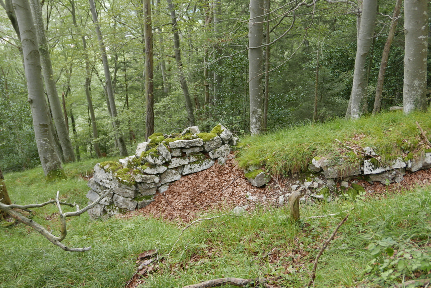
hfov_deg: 50.7
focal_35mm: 38
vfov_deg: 35.1
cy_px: 144
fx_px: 455
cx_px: 216
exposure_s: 1/100
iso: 200
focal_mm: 17.2
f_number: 2.4
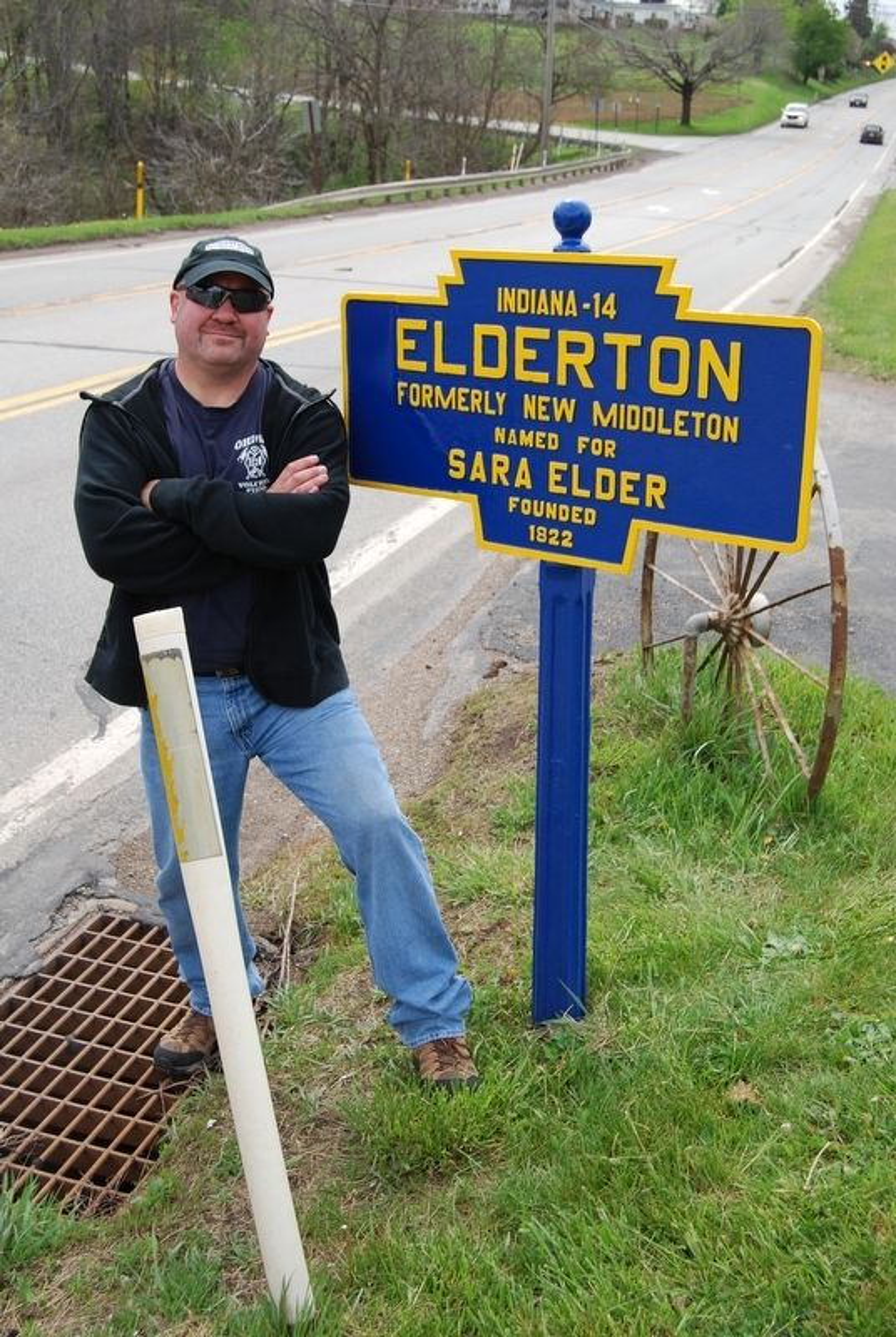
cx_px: 448
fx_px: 1451
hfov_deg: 34.3
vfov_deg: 49.5
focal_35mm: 39
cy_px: 668
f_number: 7.1
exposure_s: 1/200
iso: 100
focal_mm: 26
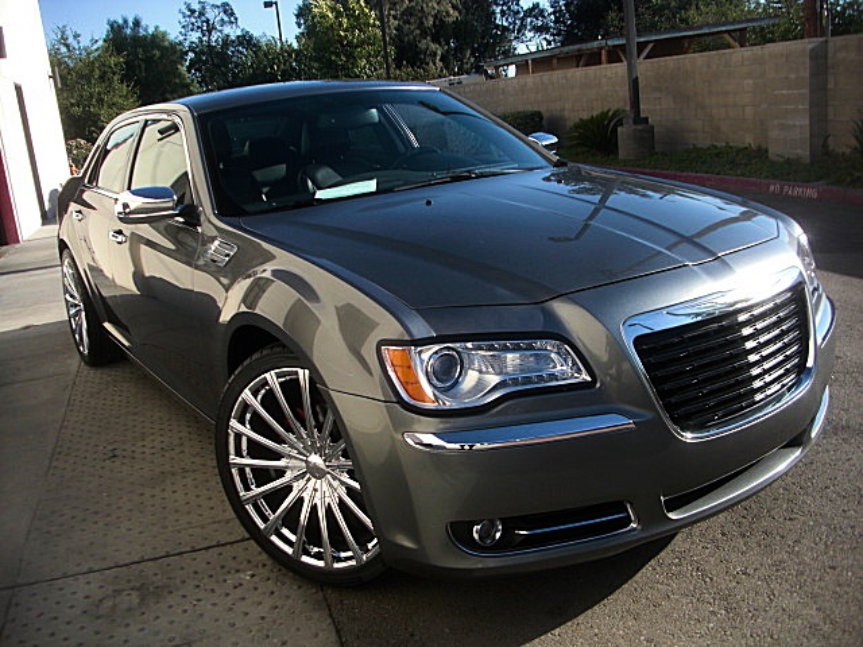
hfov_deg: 51.4
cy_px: 324
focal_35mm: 36
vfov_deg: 39.7
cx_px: 432
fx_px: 898
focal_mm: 6.3
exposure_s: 1/500
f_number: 2.8
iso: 50
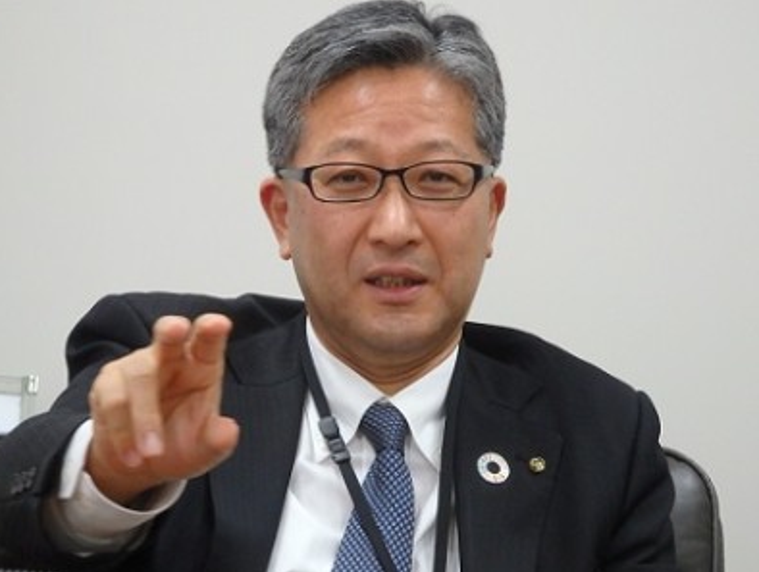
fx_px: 3119
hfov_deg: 13.9
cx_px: 376
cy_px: 288
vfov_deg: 10.5
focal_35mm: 142
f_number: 5.4
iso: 800
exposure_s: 1/50
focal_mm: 25.1
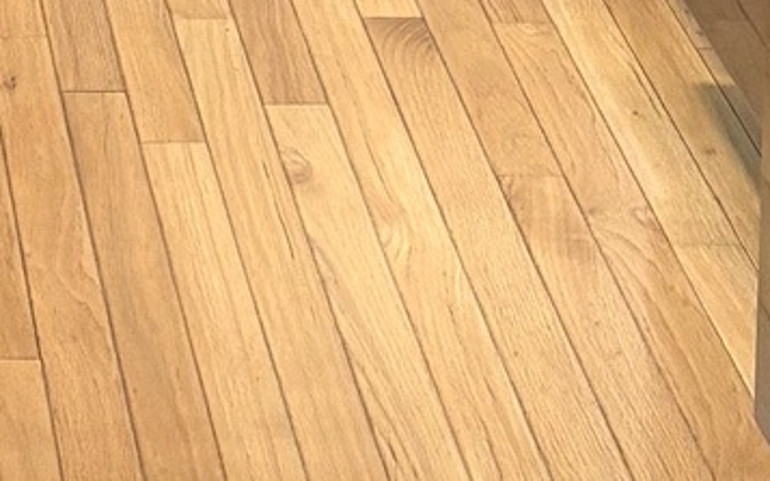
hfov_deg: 11.5
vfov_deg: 6.4
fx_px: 3735
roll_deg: -1.8
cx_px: -140
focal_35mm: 178
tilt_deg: -4.3
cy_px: -1219
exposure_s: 1/60
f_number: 1.6
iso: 125
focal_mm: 5.96
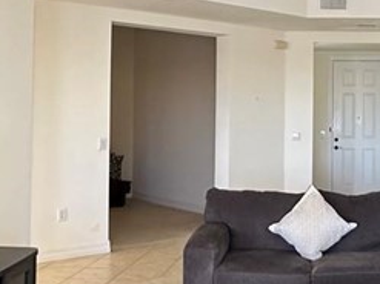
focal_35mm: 58
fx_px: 636
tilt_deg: +1.6
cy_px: 104
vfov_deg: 25.1
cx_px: 318
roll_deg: -0.3
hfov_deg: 32.1
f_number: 2.2
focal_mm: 2.22
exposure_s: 1/78
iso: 320
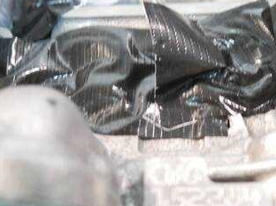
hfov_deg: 34.1
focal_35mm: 56
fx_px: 446
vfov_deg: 26.0
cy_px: 114
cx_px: 183
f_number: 4.1
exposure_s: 1/60
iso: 3200
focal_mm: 18
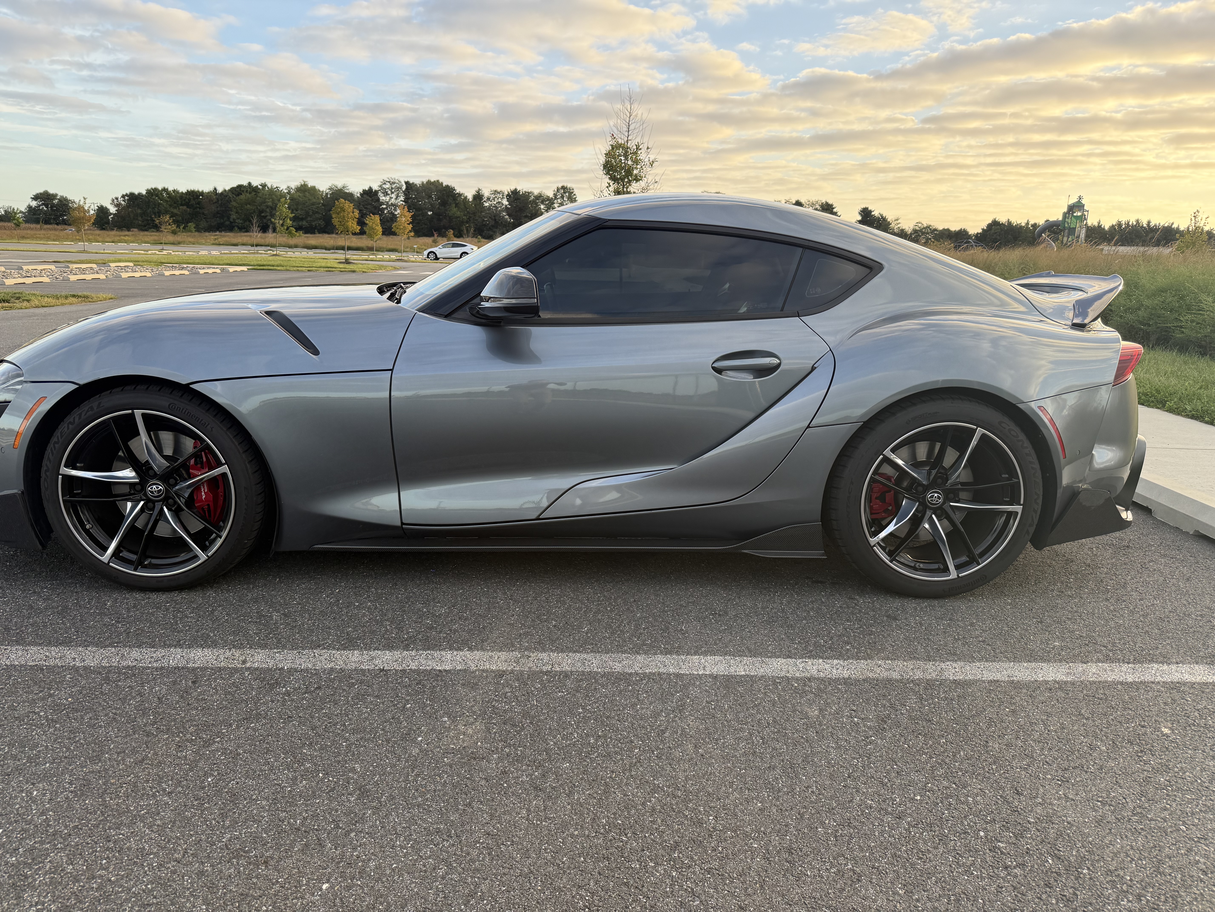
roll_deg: -2.6
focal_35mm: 24
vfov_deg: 56.8
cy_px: 456
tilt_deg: -12.8
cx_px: 608
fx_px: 842
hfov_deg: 71.6
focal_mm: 6.76
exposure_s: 1/757
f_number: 1.78
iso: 100
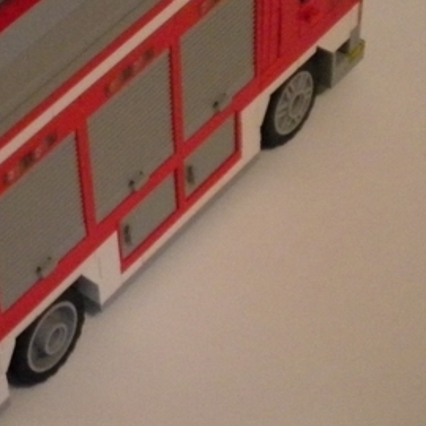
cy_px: 140
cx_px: -14
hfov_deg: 19.5
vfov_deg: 20.1
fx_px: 1197
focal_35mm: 86
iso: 800
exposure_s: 1/25.5
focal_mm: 7.4
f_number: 3.5
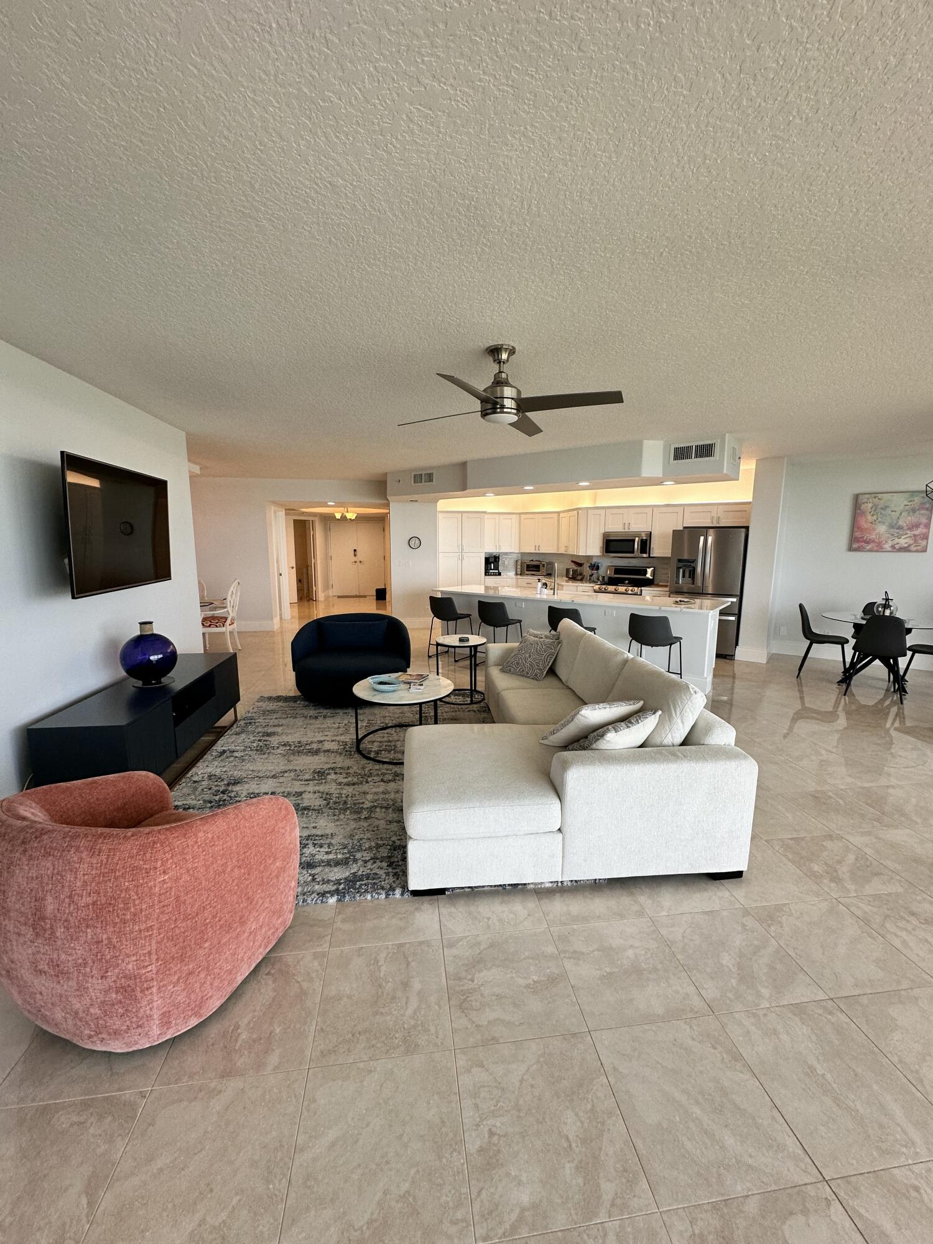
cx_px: 466
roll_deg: -2.1
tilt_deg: -8.9
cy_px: 622
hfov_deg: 85.7
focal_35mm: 14
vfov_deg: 102.1
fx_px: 503
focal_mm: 2.22
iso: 100
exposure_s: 1/120
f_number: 2.2
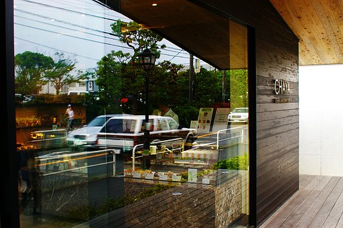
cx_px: 172
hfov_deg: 46.5
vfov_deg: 31.8
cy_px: 114
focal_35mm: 42
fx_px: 400
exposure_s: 1/45
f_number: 8
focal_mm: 28
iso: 200
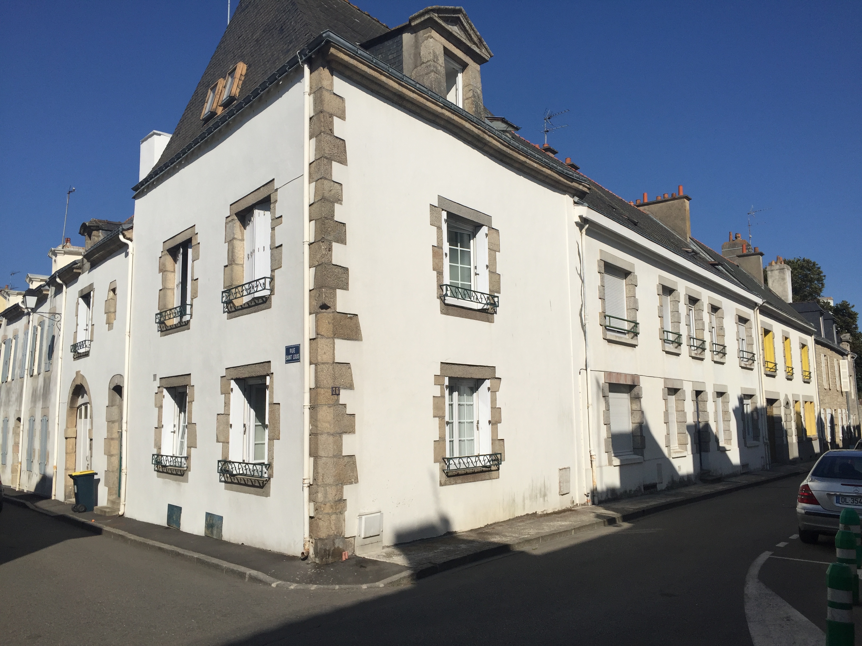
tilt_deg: +7.7
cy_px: 323
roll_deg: +0.3
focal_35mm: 29
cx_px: 431
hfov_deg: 61.7
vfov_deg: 48.2
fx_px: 722
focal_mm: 4.15
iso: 32
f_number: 2.2
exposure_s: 1/4405
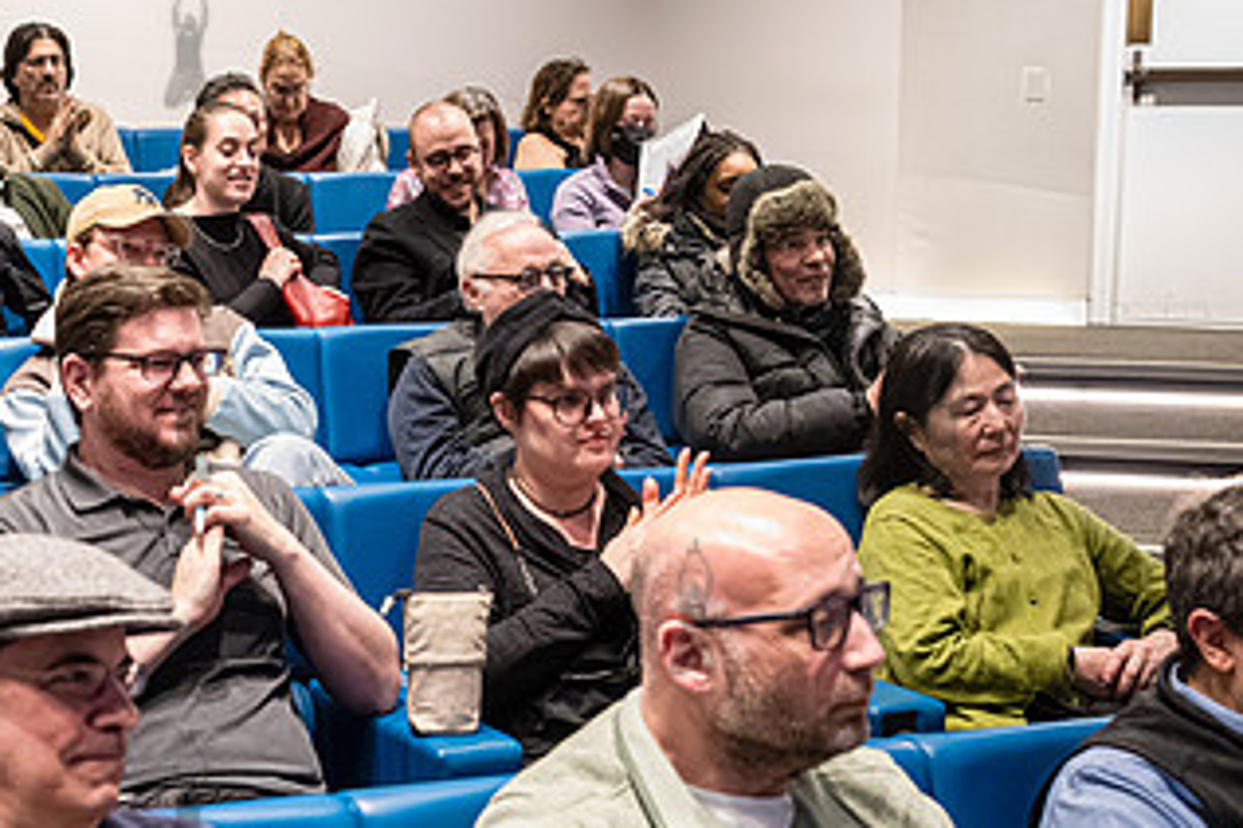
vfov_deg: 20.0
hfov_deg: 28.8
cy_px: 416
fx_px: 2347
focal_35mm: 68
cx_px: 184
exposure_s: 1/250
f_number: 4
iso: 8000
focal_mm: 35
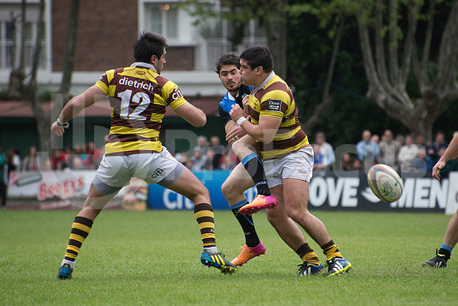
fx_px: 3817
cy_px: 153
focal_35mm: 300
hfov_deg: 6.9
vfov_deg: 4.6
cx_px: 229
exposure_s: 1/500
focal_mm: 300
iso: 1600
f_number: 5.6
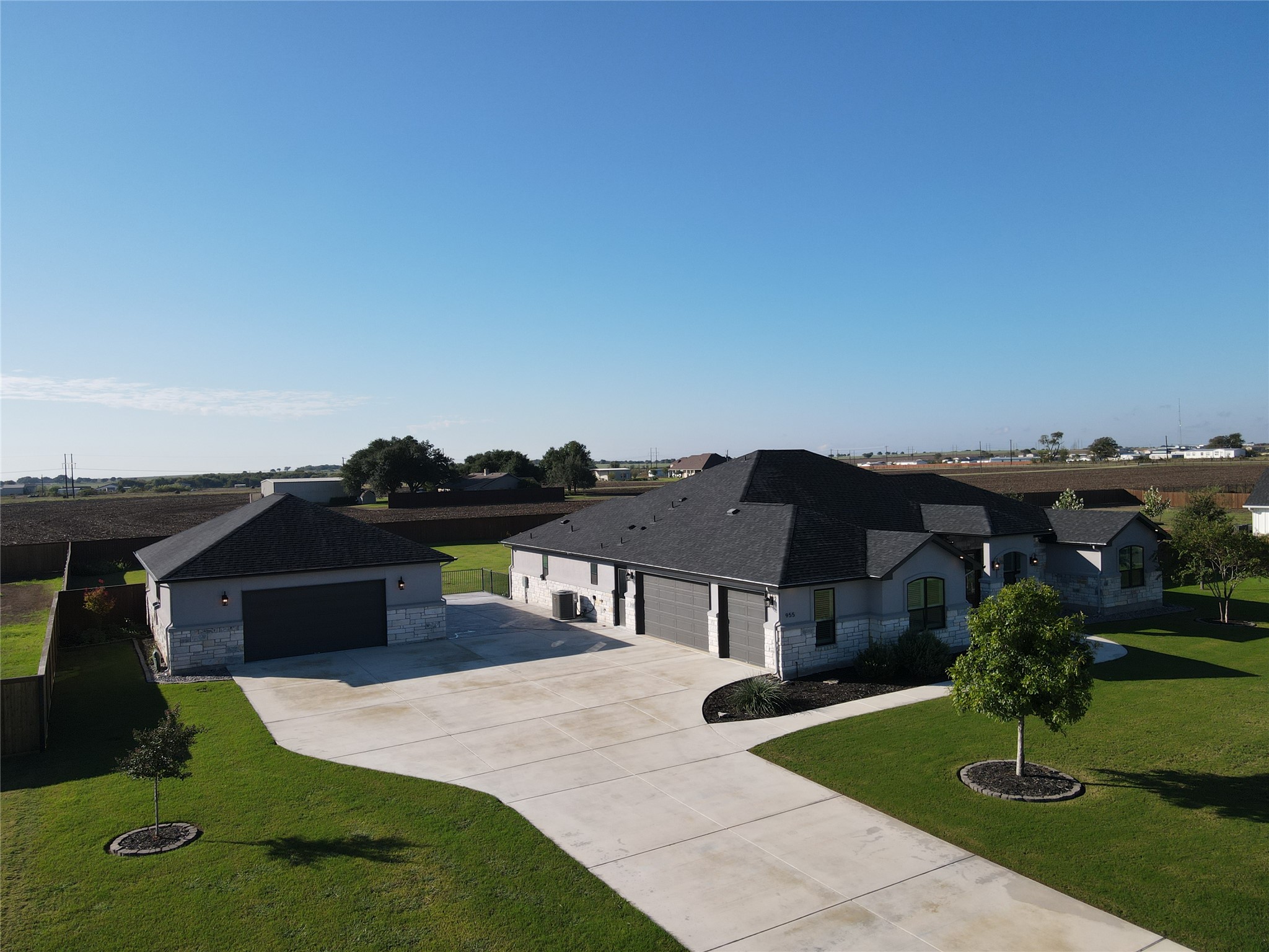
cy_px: 476
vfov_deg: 56.8
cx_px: 634
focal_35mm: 24
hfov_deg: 71.6
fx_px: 880
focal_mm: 4.5
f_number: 2.8
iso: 100
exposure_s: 1/725
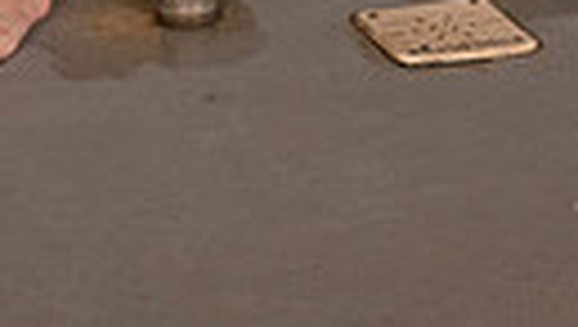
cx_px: 27
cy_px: -667
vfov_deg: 5.7
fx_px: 3085
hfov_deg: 10.6
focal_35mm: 201
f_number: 7.1
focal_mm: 55
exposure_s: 1/320
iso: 800
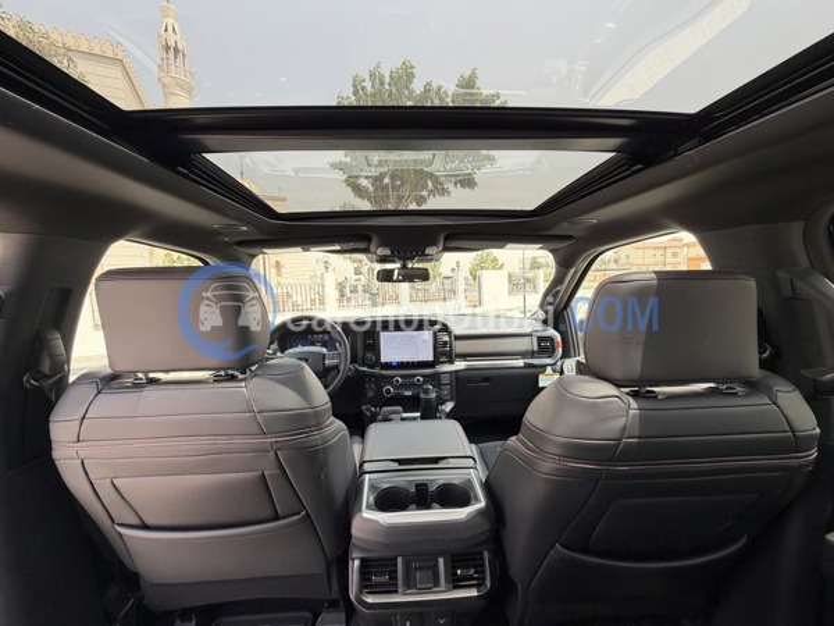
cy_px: 313
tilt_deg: -5.4
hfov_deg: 102.1
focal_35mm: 14
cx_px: 417
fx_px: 337
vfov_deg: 85.7
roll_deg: +2.7
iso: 50
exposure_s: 1/193
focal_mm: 2.22
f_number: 2.2
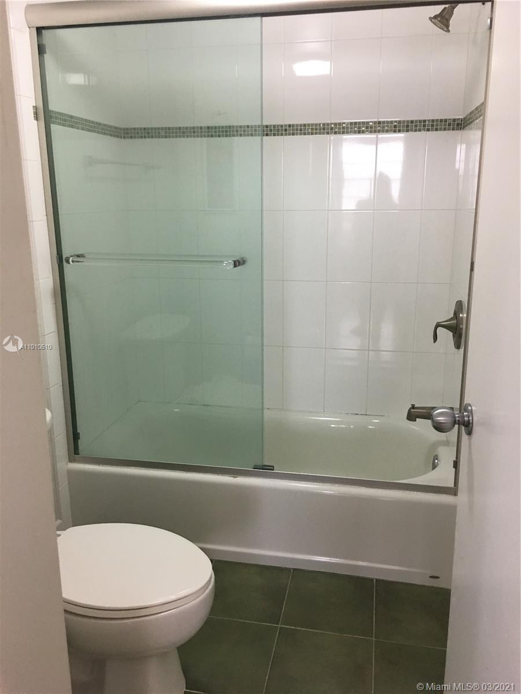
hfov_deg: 48.2
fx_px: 582
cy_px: 347
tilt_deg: -14.2
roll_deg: +0.9
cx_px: 260
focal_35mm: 29
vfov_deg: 61.7
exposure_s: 1/15
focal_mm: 4.15
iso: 50
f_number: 2.2
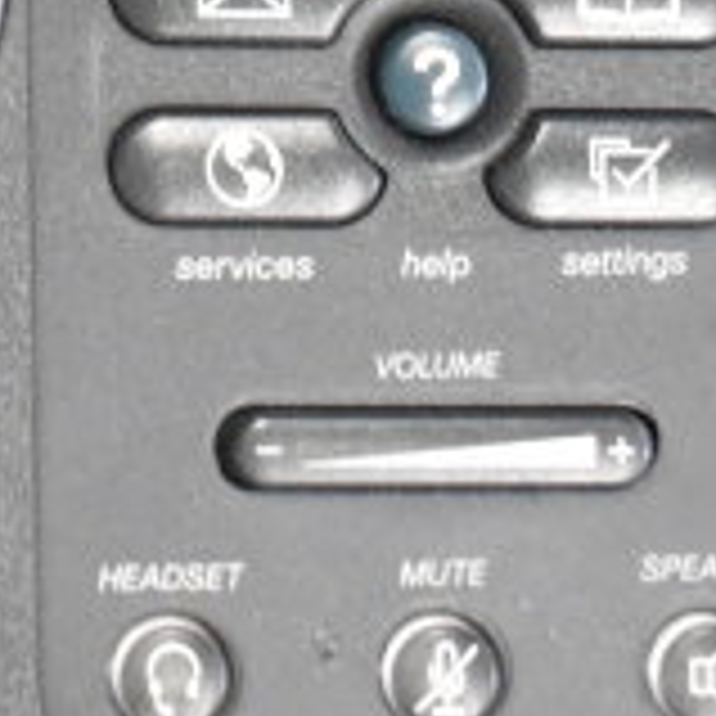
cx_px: -347
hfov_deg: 10.5
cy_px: -637
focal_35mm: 161
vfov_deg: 10.2
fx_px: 3768
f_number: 3.8
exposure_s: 1/30
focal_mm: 22
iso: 2000
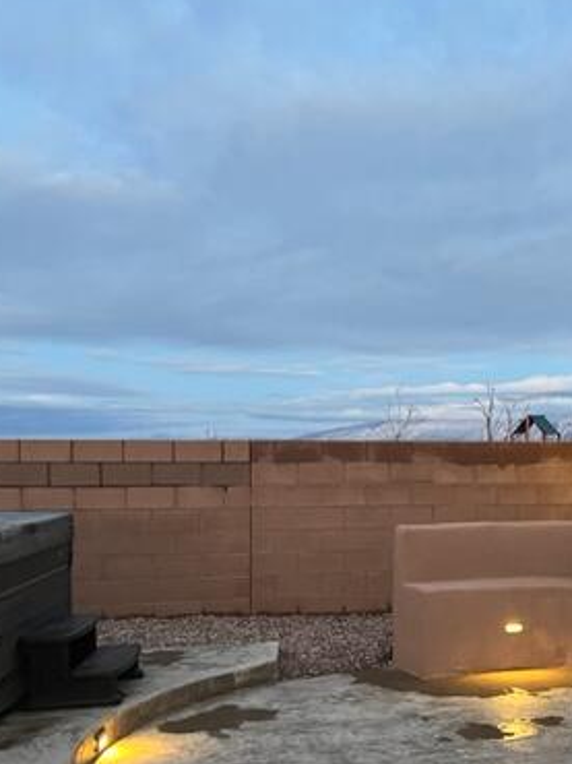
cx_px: 514
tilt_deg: -2.1
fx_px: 993
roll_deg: +0.2
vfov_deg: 41.8
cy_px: 471
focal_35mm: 45
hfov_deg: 30.7
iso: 500
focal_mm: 5.7
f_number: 1.5
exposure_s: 1/45
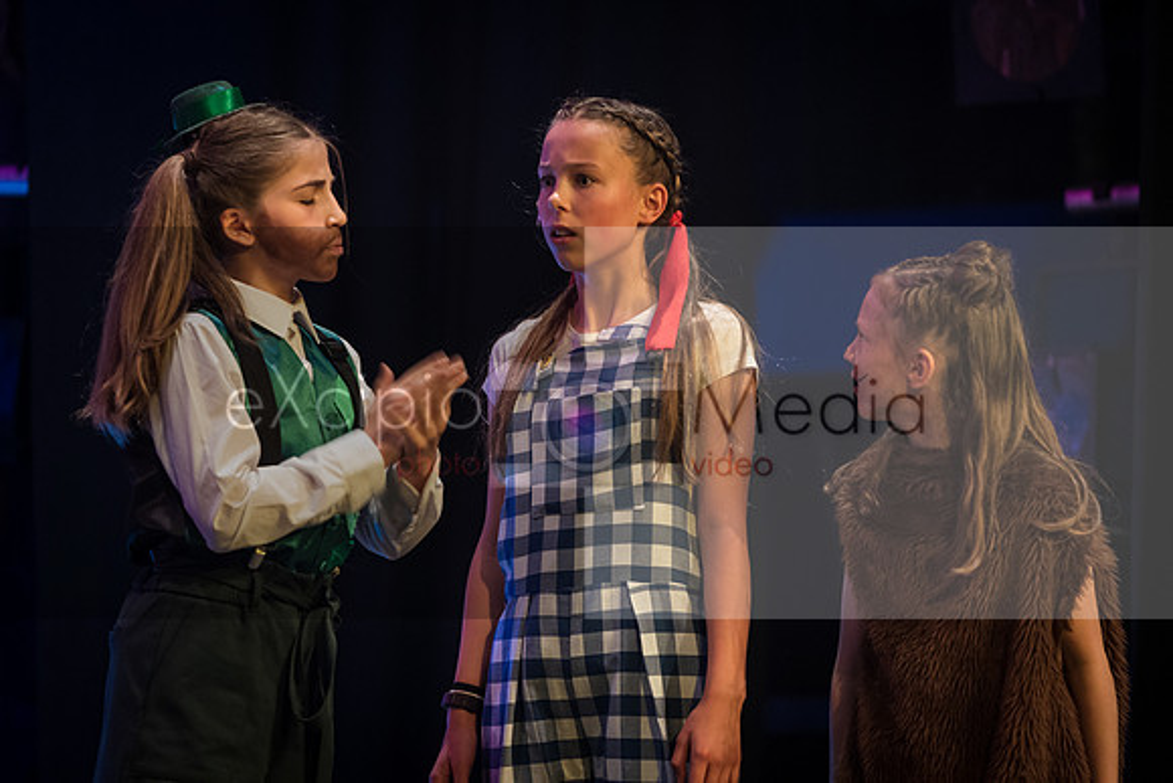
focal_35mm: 221
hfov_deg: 9.3
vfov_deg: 6.2
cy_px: 353
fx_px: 7189
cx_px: 636
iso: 2000
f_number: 2.8
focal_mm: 200
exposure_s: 1/125
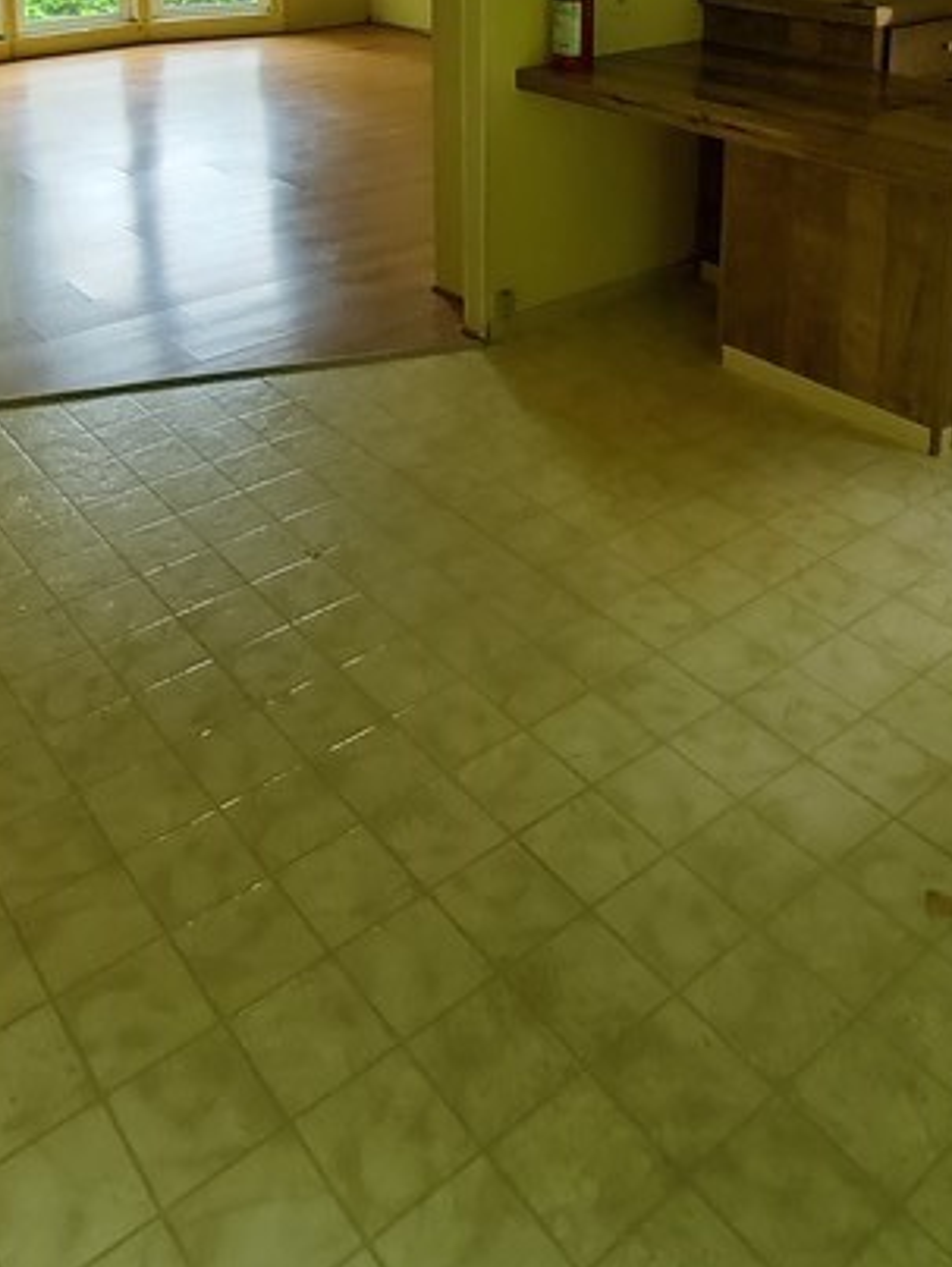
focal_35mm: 33
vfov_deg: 47.9
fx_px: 1208
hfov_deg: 42.9
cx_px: 415
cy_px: 66
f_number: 2.2
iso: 200
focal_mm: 1.8
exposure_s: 1/59
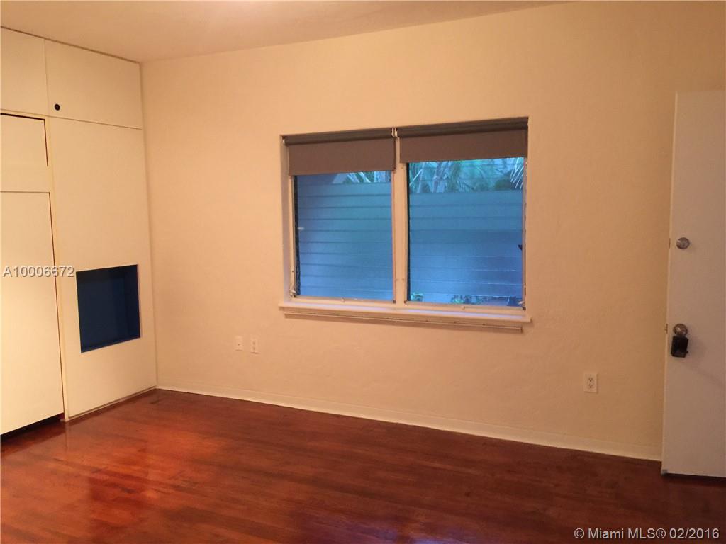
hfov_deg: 61.7
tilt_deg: -5.1
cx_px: 363
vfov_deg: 48.2
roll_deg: +0.1
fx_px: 608
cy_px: 272
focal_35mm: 29
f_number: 2.2
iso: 100
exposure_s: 1/4
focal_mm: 4.15
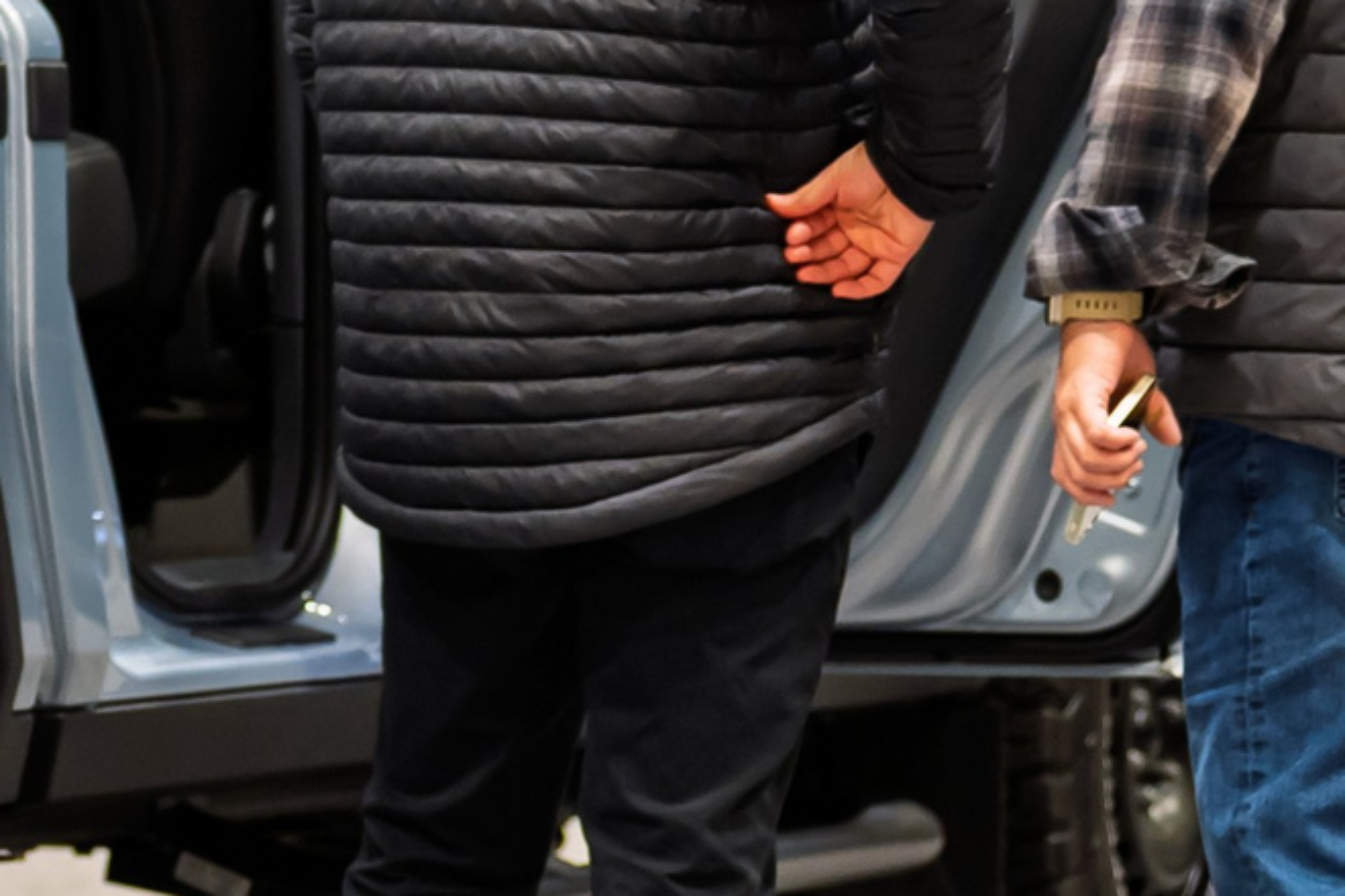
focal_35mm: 254
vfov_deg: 5.4
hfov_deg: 8.0
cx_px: -591
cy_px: 185
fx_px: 9489
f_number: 2.8
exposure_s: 1/125
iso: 900
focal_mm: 62
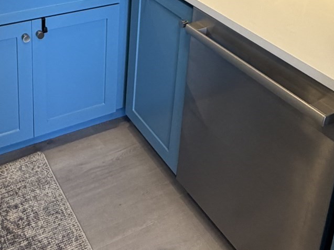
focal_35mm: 45
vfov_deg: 27.9
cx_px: 101
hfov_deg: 41.3
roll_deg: -0.8
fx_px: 434
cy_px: -56
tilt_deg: -16.6
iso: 160
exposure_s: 1/120
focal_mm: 2.22
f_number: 2.2
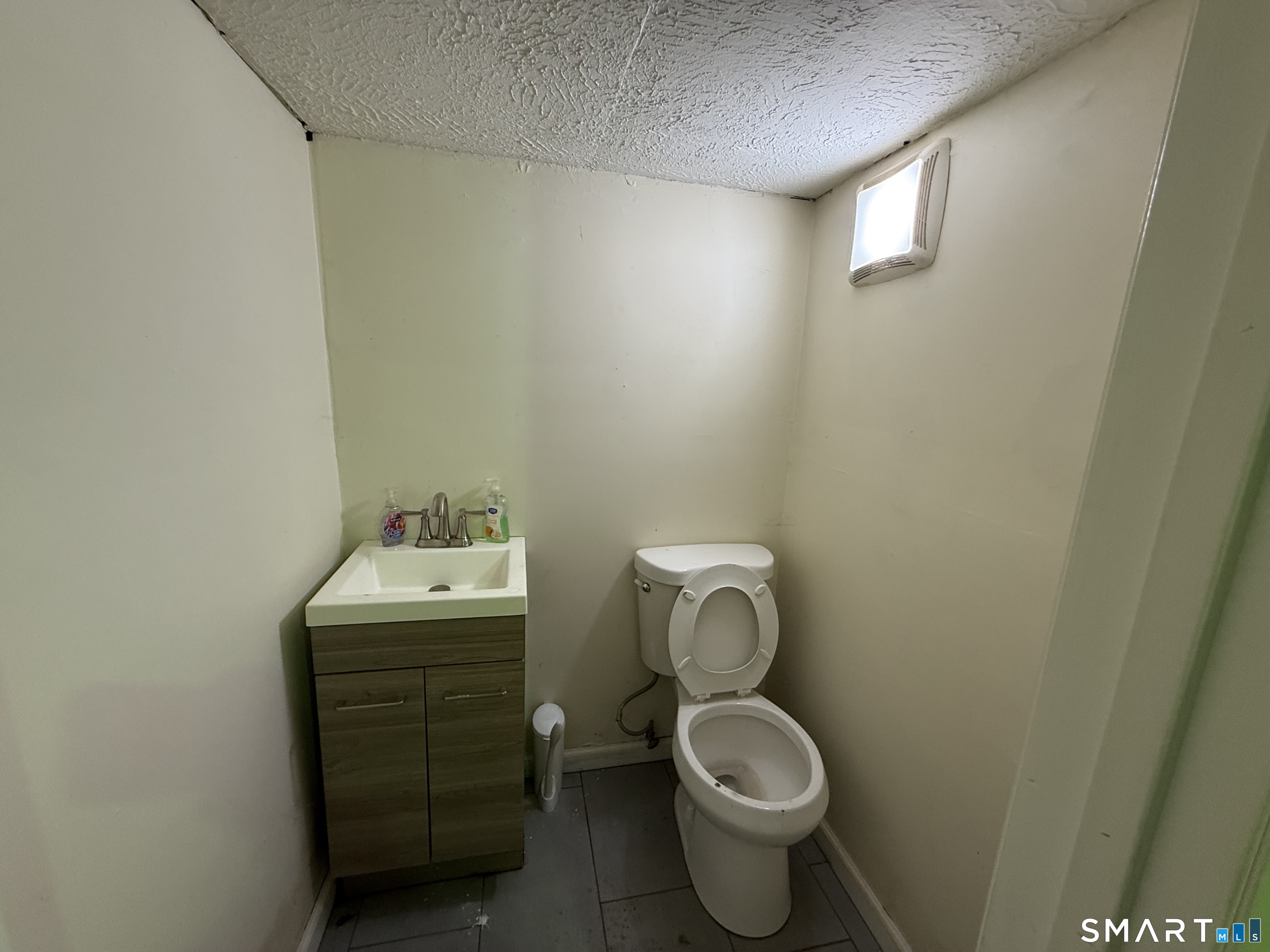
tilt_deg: -12.7
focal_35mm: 14
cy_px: 476
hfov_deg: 102.1
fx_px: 514
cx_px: 635
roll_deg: -2.5
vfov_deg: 85.7
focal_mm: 2.22
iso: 250
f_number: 2.2
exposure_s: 1/60
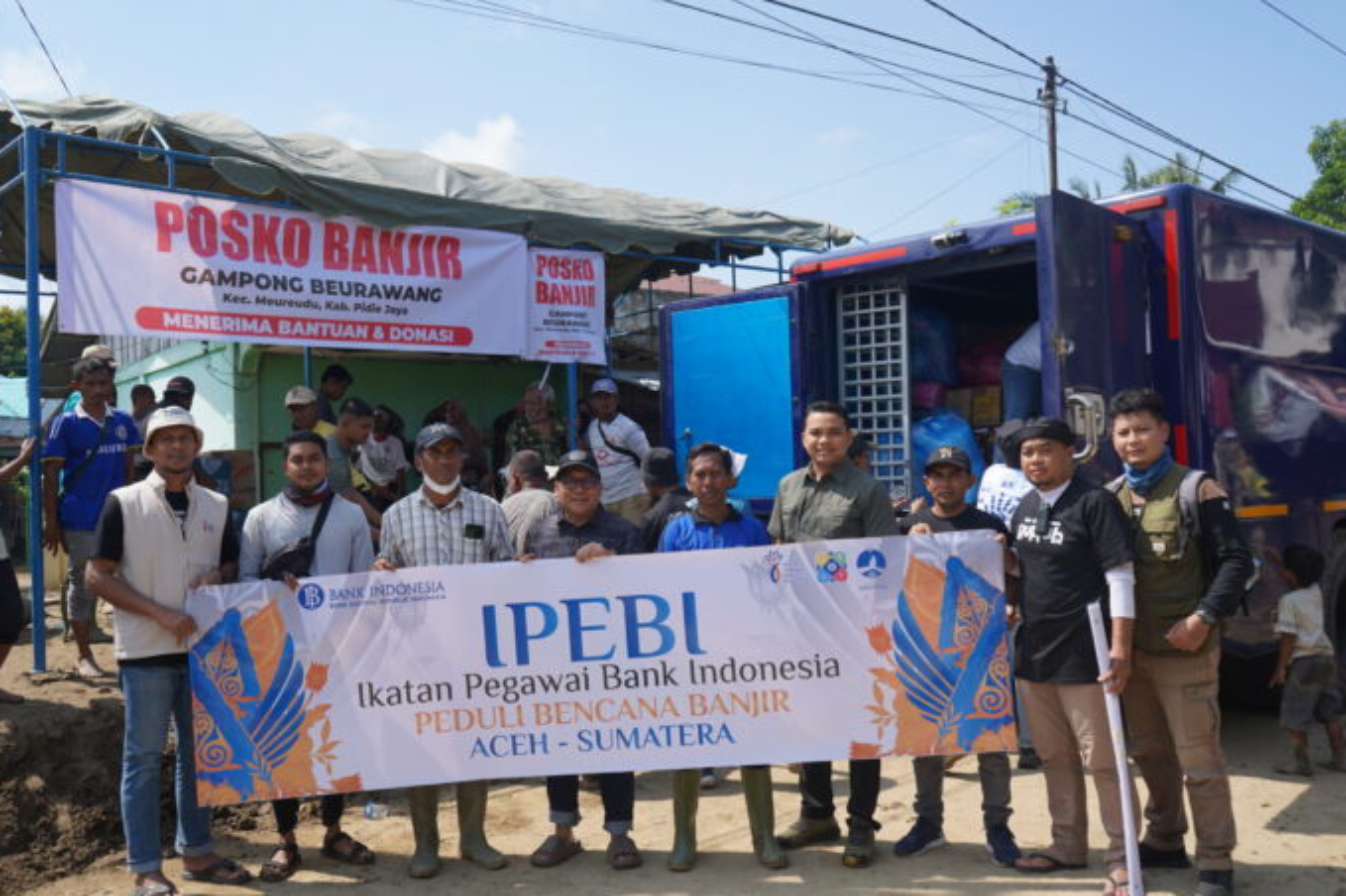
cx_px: 652
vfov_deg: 39.9
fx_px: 1233
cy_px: 447
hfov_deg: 57.2
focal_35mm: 33
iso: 100
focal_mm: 28
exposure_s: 1/640
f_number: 4.5
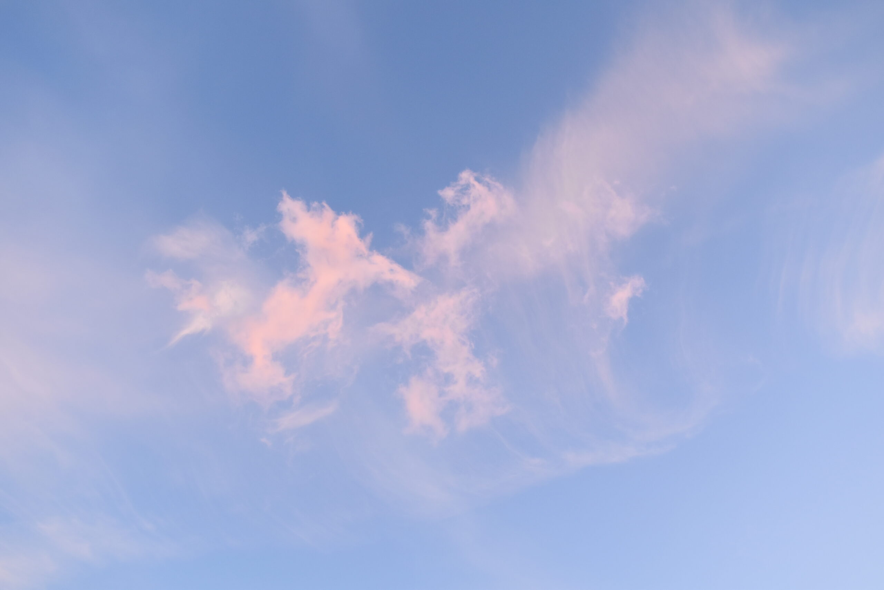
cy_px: 295
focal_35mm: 36
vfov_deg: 36.9
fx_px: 884
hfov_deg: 53.1
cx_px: 442
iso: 400
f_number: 6.3
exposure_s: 1/160
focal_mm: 24
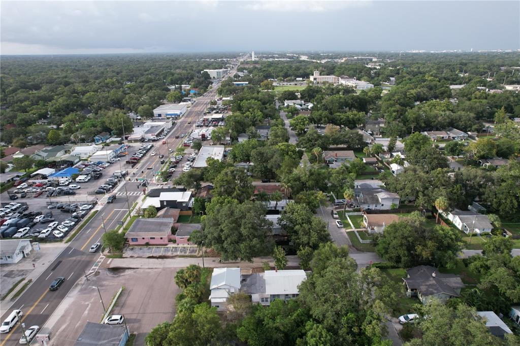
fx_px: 318
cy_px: 173
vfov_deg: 57.2
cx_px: 260
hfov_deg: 78.6
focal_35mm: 22
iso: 130
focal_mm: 8.38
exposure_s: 1/1250
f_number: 2.8
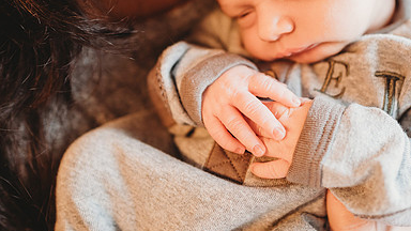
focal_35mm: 38
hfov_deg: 51.8
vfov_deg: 30.8
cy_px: 69
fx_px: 414
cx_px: 275
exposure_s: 1/160
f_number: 2.2
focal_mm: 24
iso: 500
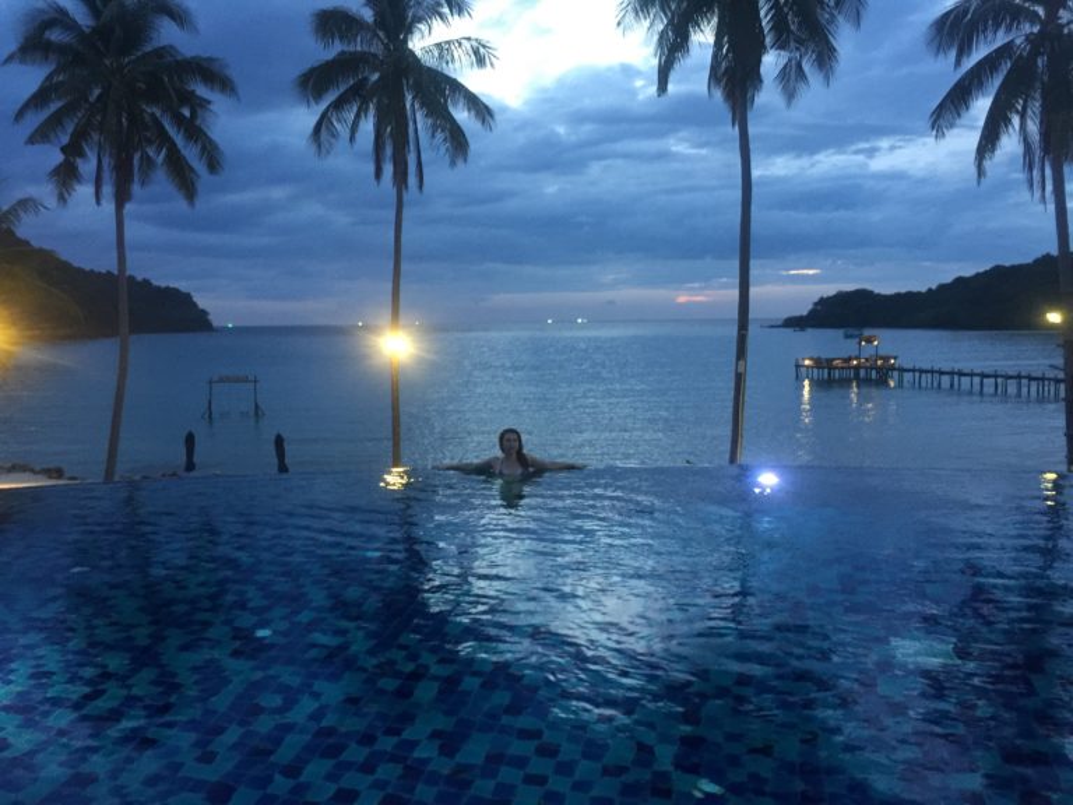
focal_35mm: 29
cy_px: 402
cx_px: 536
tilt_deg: -5.4
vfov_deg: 48.2
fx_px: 899
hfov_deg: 61.7
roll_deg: -0.5
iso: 125
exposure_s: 1/10
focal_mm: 4.15
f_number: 2.2
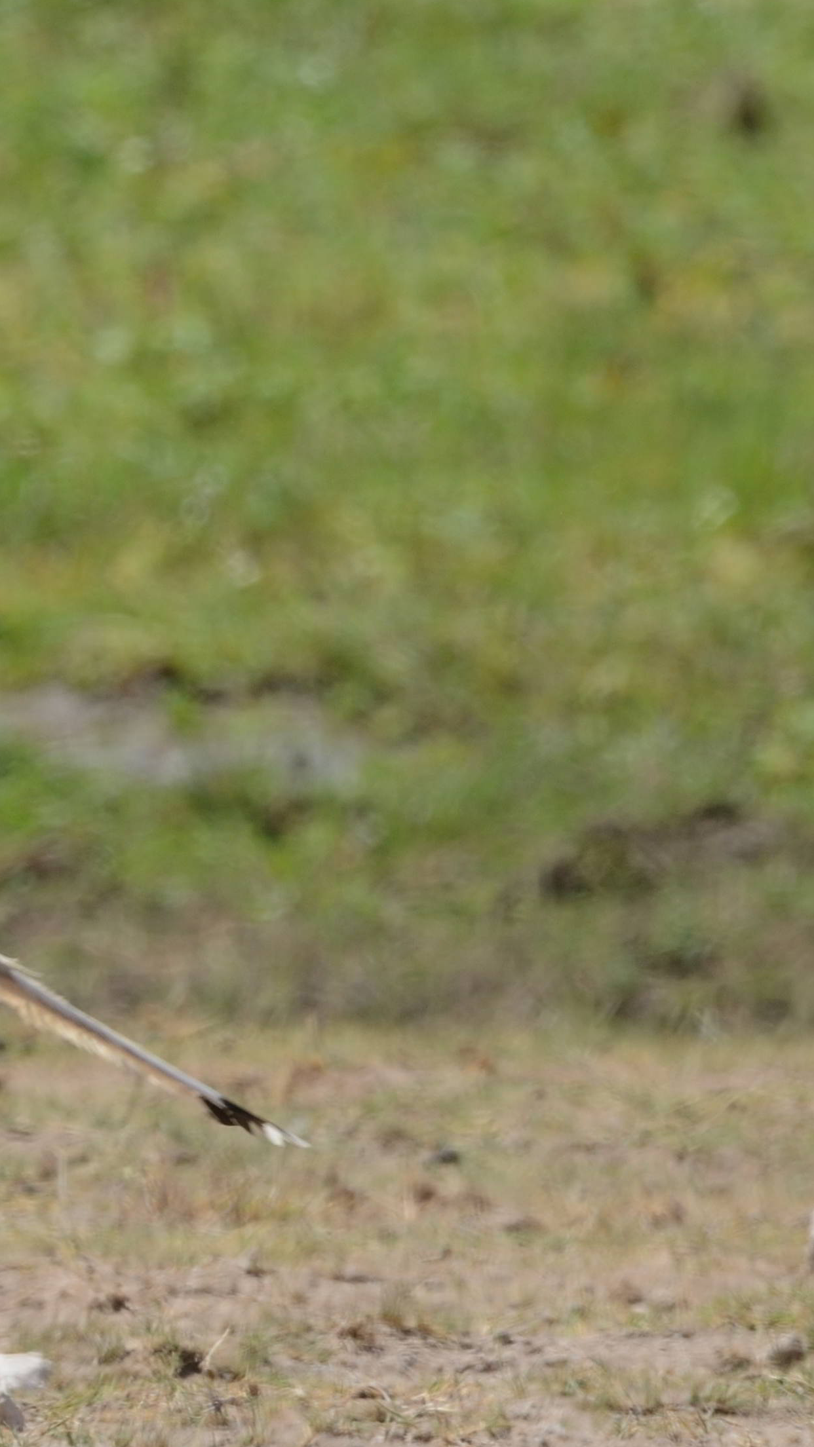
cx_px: -630
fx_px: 80416
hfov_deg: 0.6
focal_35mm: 2095
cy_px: 620
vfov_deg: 1.0
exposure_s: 1/200
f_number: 13
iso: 250
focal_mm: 600
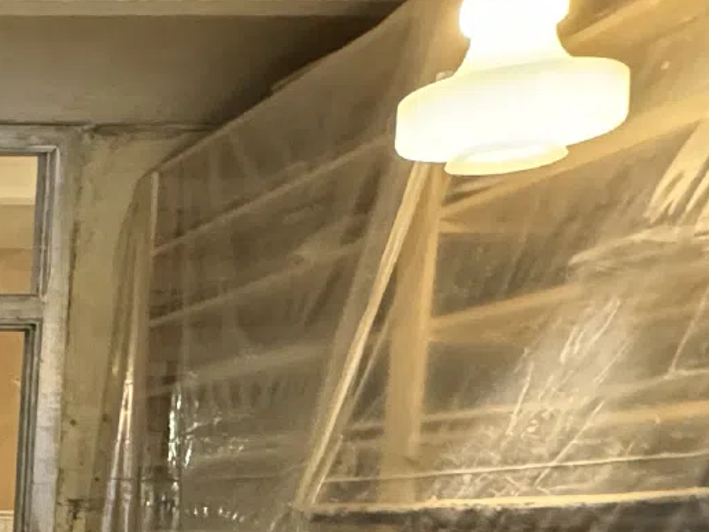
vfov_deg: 20.8
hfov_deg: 23.0
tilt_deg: -6.1
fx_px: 1332
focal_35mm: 65
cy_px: 666
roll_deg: -1.6
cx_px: -403
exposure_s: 1/50
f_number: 2.2
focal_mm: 2.22
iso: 1000
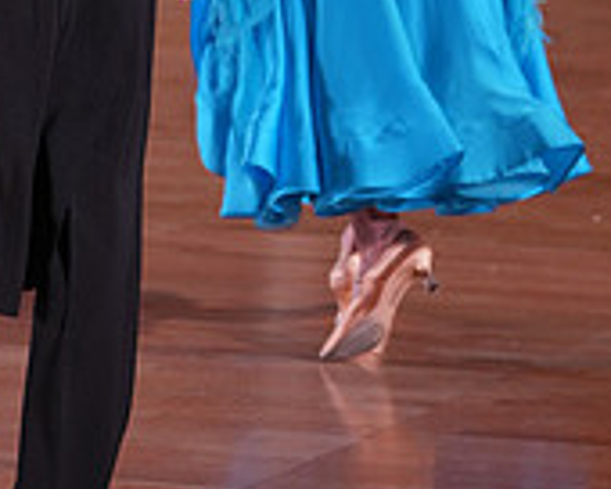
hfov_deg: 7.2
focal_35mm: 269
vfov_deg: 5.7
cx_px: 239
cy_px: -259
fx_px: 4864
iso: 640
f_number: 2.8
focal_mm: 84
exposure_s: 1/400
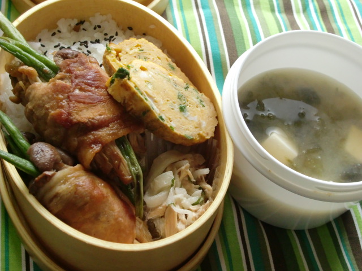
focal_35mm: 55
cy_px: 136
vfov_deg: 26.6
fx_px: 575
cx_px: 181
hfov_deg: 34.9
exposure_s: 1/100
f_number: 3.6
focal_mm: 9.8
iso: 400
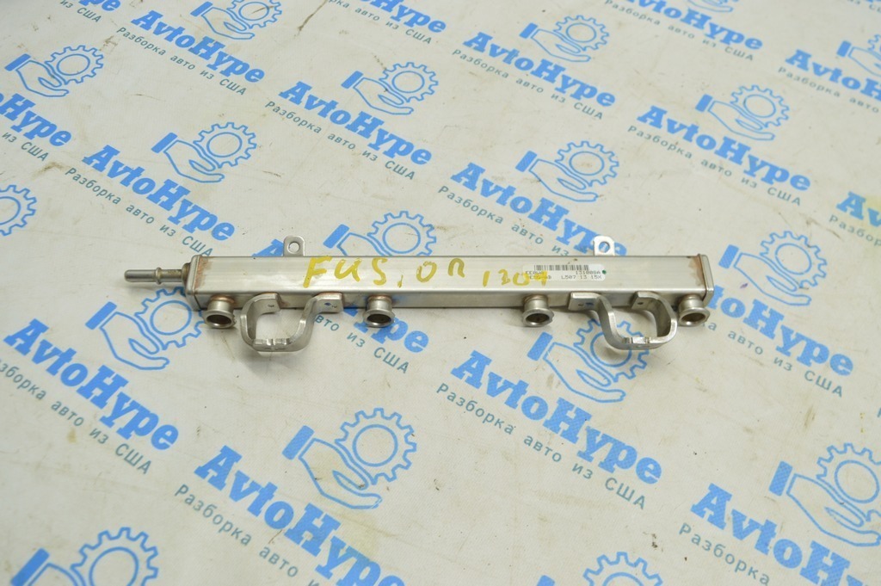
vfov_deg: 39.9
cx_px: 440
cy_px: 293
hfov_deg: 57.3
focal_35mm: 33
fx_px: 807
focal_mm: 22
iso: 400
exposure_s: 1/20
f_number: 5.6
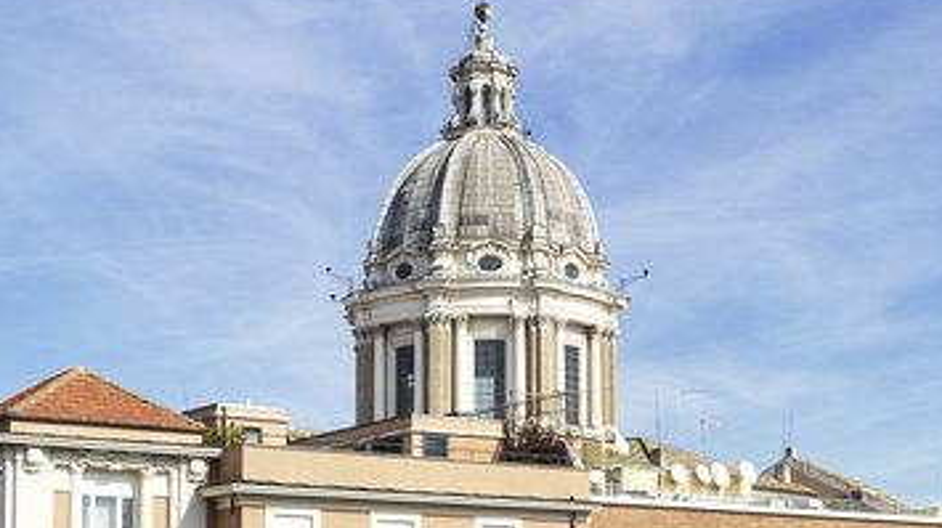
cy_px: 557
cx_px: 472
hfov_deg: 24.5
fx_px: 2171
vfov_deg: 13.6
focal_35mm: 87
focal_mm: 75
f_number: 11
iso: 200
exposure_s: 1/350
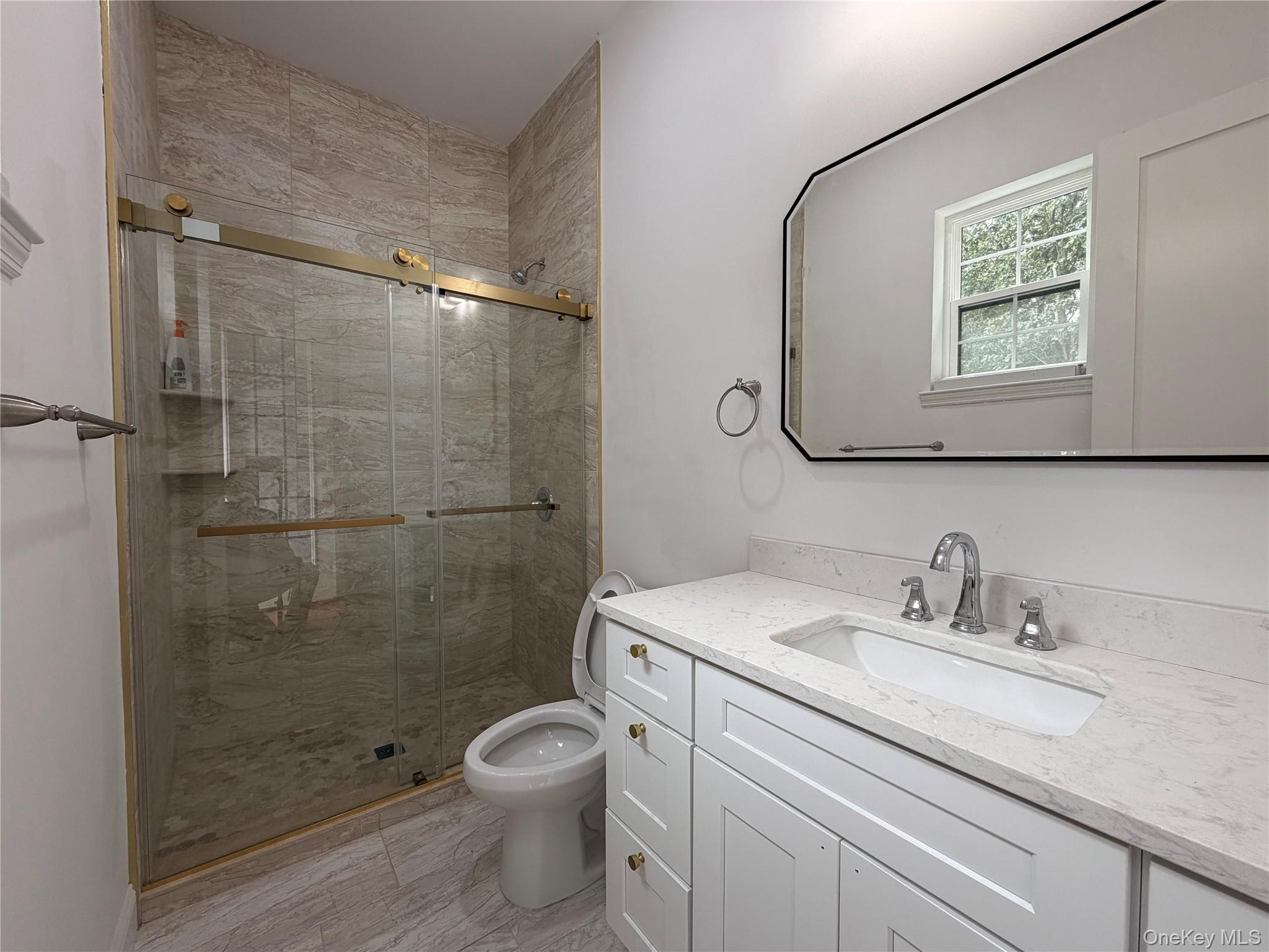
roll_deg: +0.2
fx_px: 513
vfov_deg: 85.7
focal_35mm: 14
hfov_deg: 102.1
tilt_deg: -1.9
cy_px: 476
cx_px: 634
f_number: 2.2
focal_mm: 2.22
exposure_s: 1/120
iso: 100
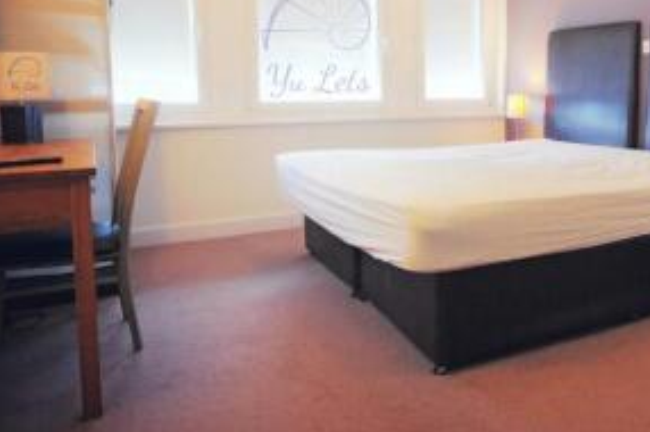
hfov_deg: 57.4
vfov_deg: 42.8
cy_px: 140
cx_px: 520
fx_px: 541
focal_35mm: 30
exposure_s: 1/250
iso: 3200
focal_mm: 12
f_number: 2.8
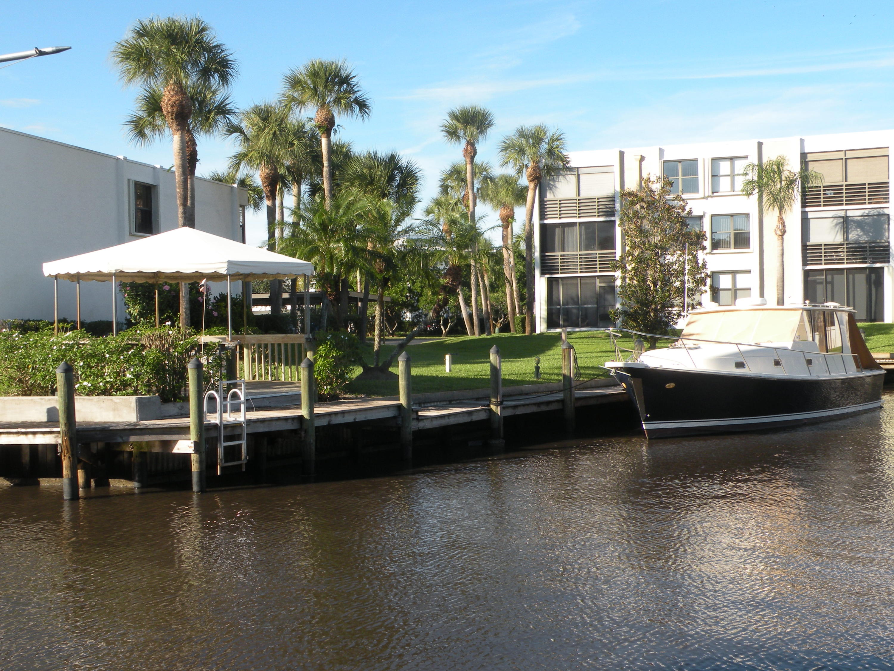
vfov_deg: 34.3
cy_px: 336
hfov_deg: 44.8
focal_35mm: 42
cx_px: 447
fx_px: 1085
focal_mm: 7.4
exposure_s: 1/168
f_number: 5.6
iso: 64
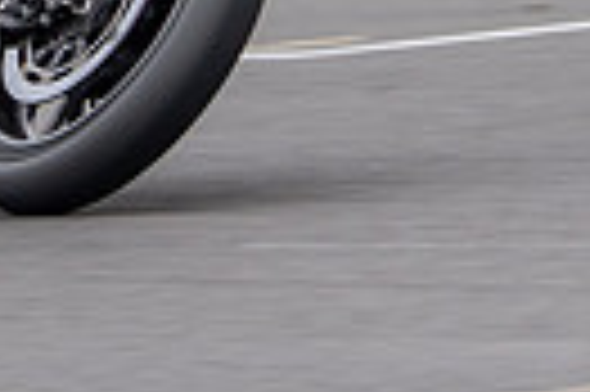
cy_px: -141
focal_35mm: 1281
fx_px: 20968
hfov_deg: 1.6
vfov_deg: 1.1
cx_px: 73
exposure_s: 1/400
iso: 400
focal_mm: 288
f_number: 5.6
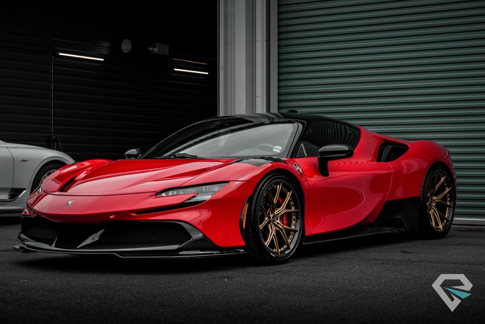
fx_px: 1010
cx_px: 242
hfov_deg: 27.0
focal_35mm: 75
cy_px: 162
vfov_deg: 18.2
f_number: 5.6
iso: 125
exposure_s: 1/1000
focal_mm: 50
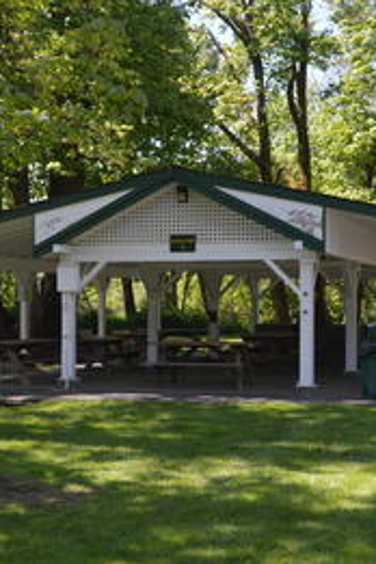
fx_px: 1081
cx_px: 188
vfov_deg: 29.2
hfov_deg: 19.7
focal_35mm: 69
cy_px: 283
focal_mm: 30
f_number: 5.6
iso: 100
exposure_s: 1/125
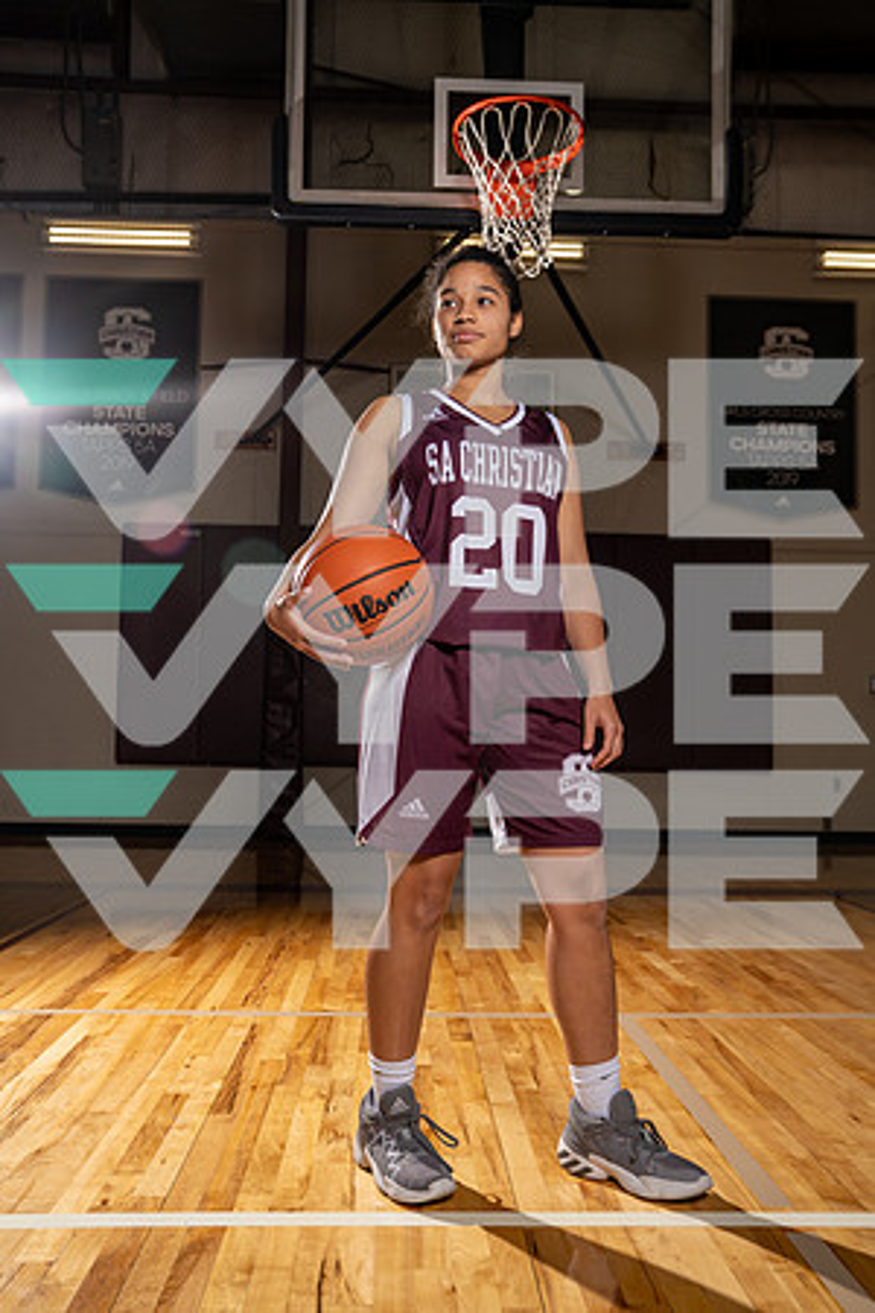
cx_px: 438
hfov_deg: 42.3
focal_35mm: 31
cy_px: 656
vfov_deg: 60.3
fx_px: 1130
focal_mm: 31
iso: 160
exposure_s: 1/250
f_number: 5.6
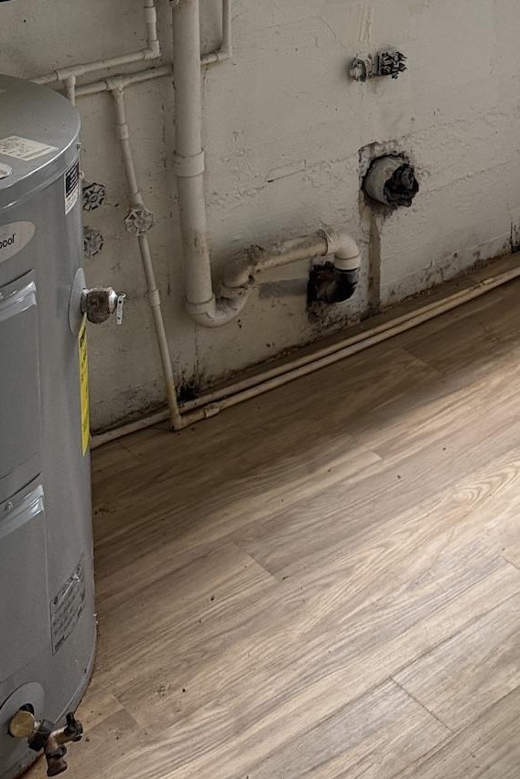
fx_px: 1300
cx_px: 591
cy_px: -75
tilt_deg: -13.2
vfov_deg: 30.0
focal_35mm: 60
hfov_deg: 21.3
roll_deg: -0.6
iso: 125
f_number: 1.78
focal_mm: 6.76
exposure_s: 1/121
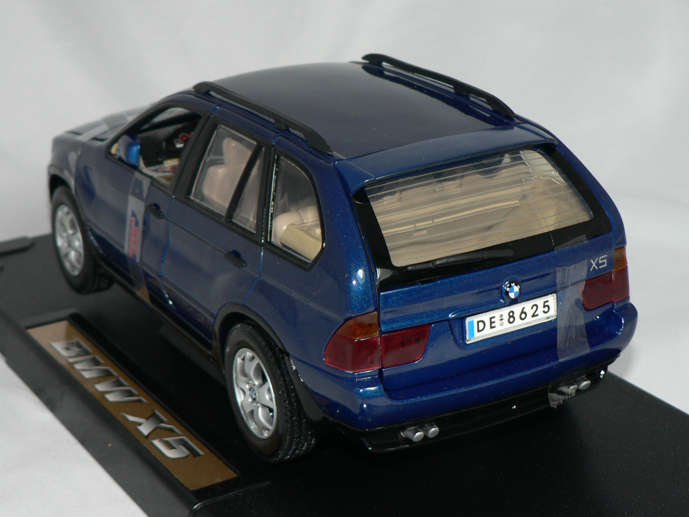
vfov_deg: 19.4
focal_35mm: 76
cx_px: 371
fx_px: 1513
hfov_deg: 25.6
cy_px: 257
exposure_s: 1/60
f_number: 3.2
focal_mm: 9.8
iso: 80
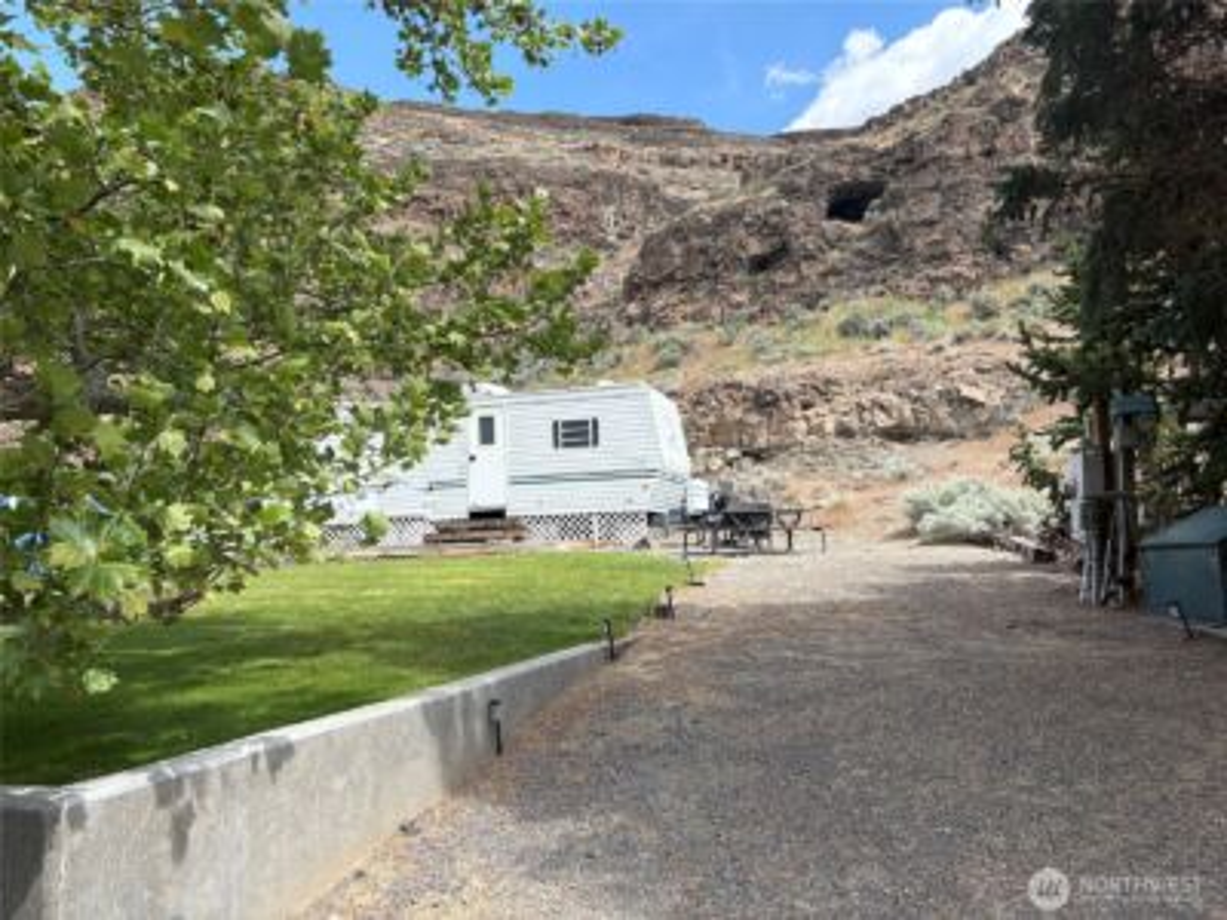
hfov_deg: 67.3
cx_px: 614
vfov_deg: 53.1
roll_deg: +1.7
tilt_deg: +7.1
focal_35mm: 26
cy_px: 460
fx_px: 922
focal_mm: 5.96
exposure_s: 1/1517
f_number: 1.6
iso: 50
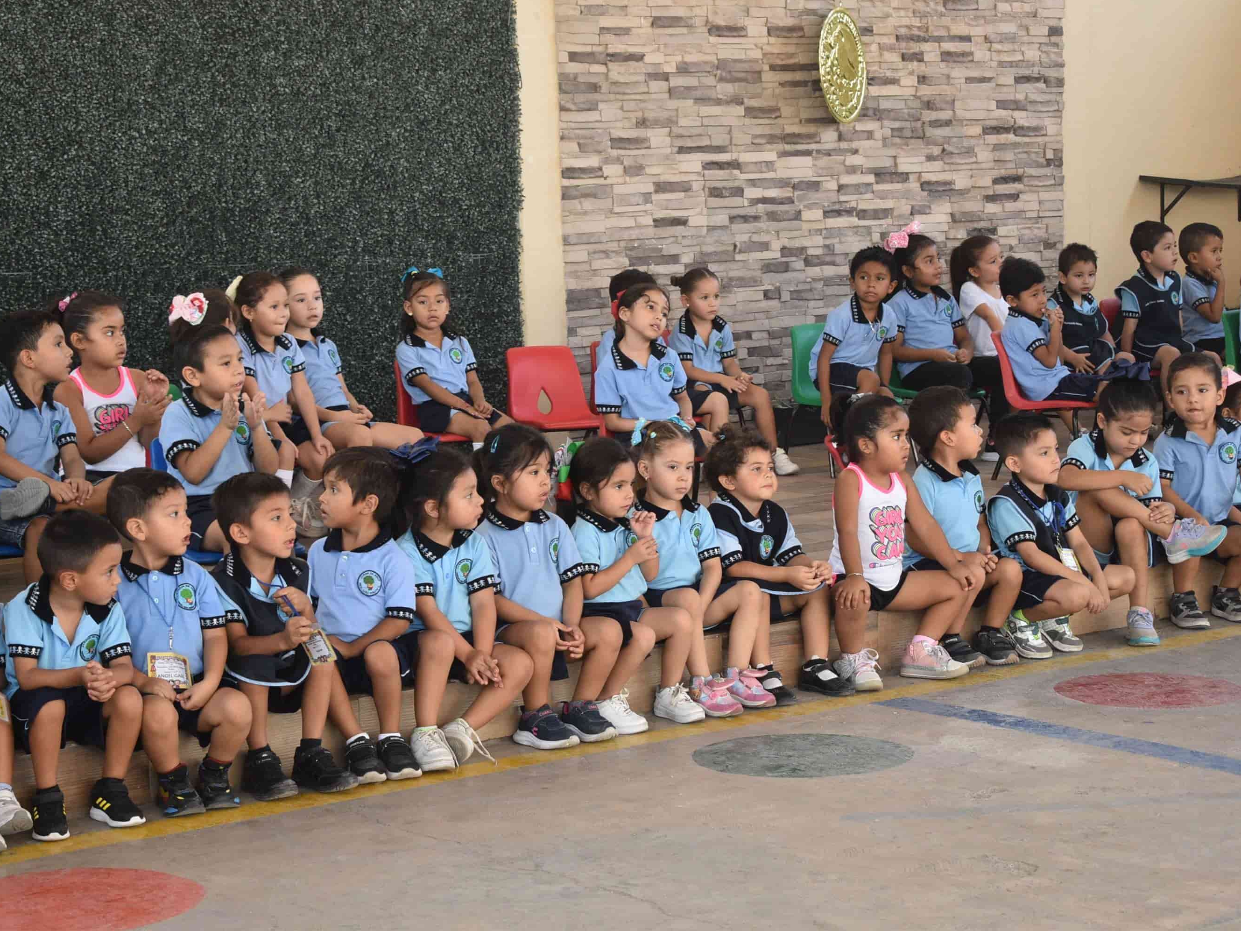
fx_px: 2796
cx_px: 574
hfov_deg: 25.0
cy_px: 464
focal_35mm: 78
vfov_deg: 18.9
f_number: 5.3
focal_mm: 48
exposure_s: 1/250
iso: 800
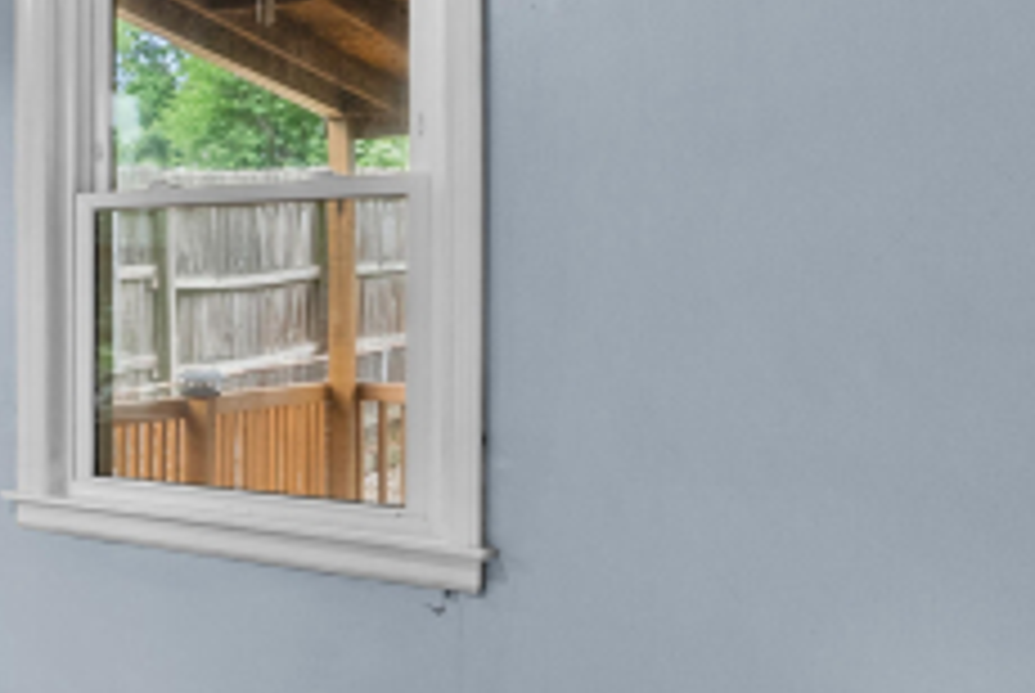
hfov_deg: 27.6
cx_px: -479
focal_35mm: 52
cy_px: 284
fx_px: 1497
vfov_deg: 26.0
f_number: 11
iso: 400
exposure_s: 1/2.5
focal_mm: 16
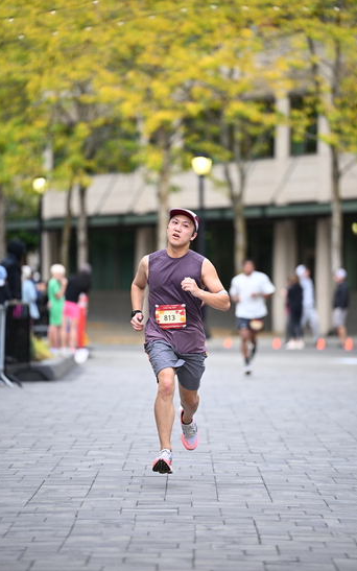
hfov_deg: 6.4
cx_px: 188
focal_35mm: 205
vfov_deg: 10.2
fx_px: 3190
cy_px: 286
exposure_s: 1/1600
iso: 1000
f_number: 2.8
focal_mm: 200
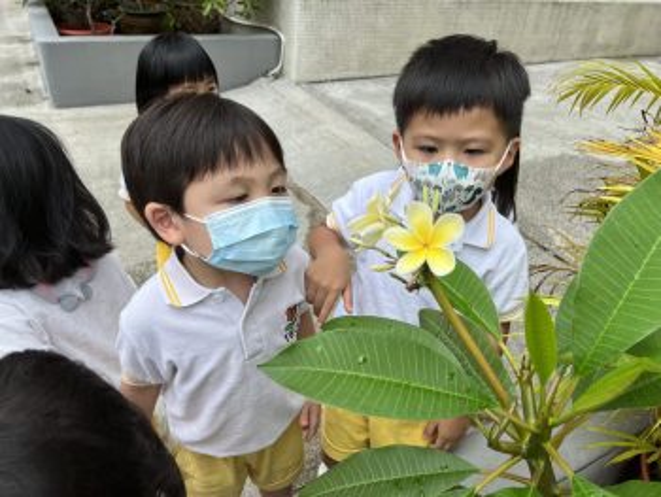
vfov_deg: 53.1
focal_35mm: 26
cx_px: 330
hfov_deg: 67.3
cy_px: 248
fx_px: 497
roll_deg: -3.0
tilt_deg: -34.3
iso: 50
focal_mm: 5.7
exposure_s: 1/2165
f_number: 1.5
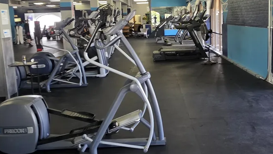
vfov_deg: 34.4
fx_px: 246
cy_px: 54
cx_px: 168
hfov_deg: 57.4
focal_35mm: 34
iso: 250
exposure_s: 1/60
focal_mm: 2.2
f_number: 1.9
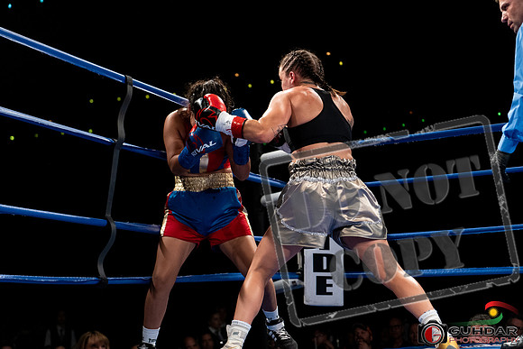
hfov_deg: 28.8
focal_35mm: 70
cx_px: 262
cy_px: 174
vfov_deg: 19.5
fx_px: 1017
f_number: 4
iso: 4000
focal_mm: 70
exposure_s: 1/800
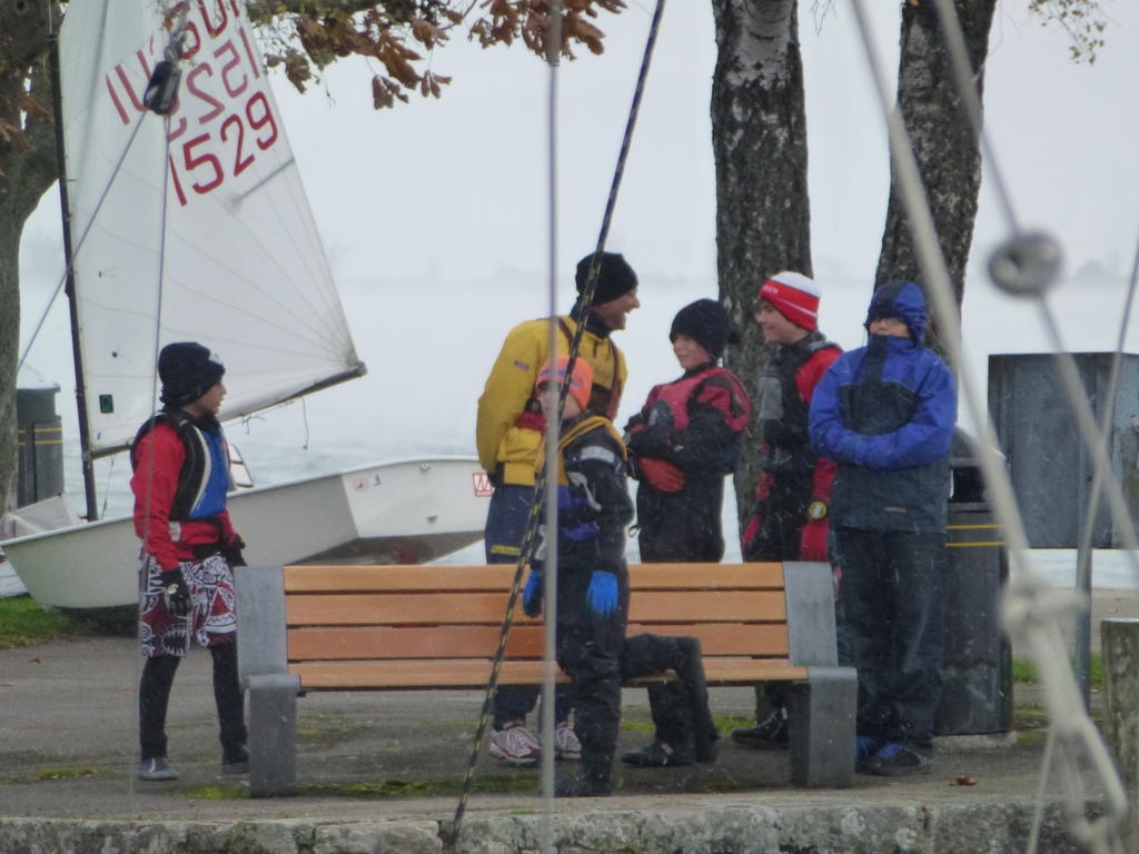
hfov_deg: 4.9
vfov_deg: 3.7
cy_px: 427
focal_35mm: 402
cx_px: 570
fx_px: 13227
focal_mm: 68.8
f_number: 5.9
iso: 320
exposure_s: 1/125
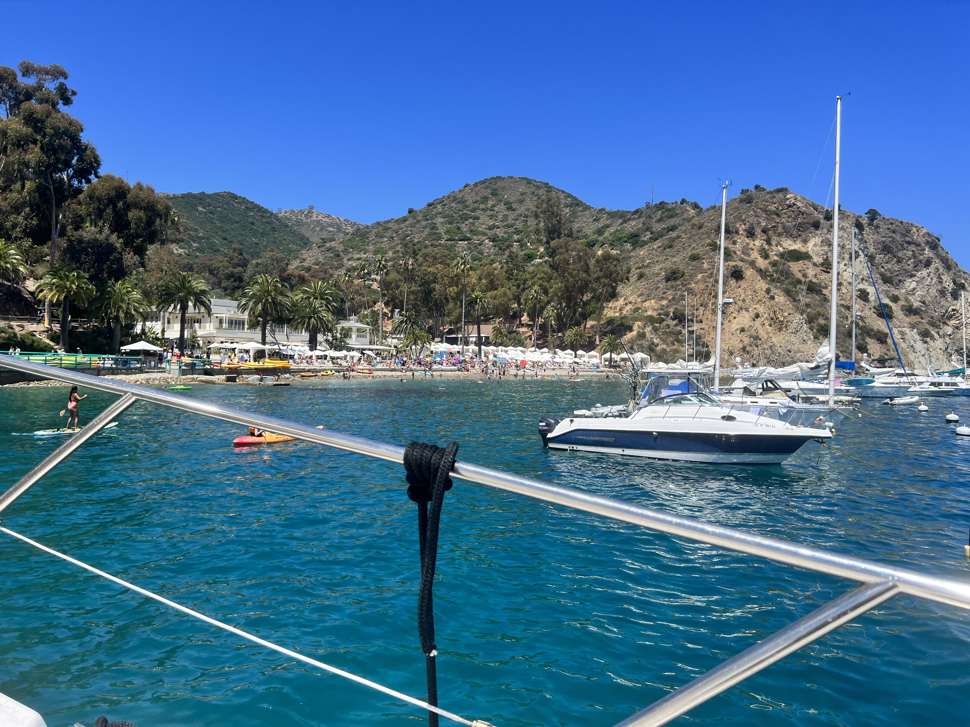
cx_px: 485
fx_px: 729
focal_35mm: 26
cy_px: 364
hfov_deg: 67.3
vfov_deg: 53.1
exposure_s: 1/4444
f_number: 1.5
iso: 50
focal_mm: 5.7
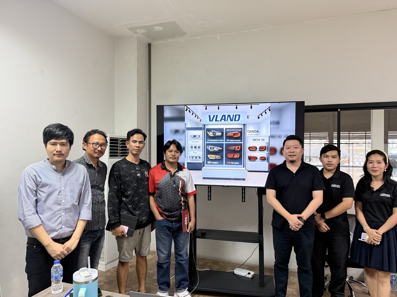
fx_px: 275
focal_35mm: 24
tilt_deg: +0.8
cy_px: 148
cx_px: 198
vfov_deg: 56.8
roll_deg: -0.4
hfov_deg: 71.6
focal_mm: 6.76
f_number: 1.78
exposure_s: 1/50
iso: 500
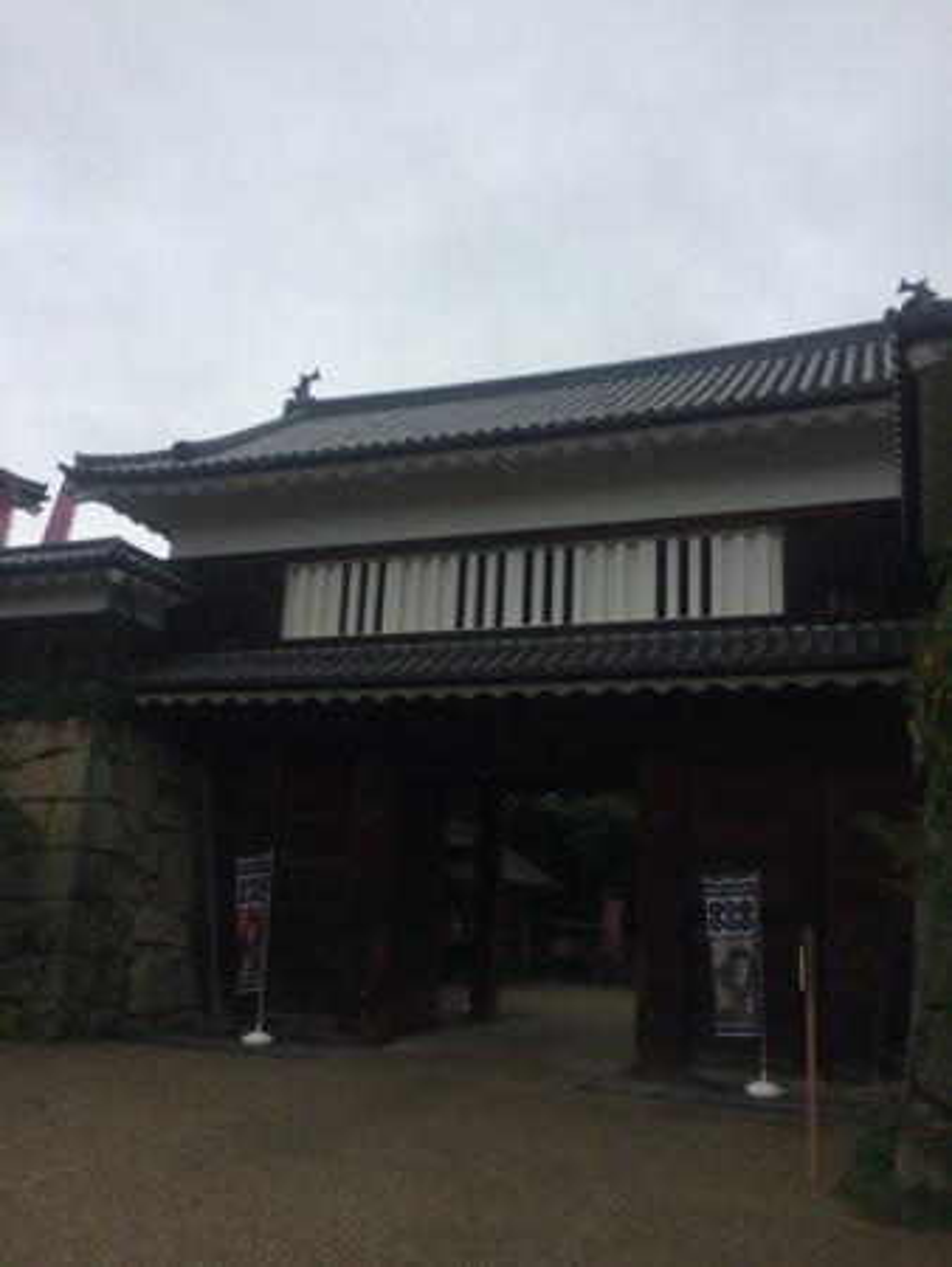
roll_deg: -2.0
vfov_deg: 61.6
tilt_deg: +12.9
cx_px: 476
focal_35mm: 29
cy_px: 634
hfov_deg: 48.3
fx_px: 1062
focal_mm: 4.15
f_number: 2.2
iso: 32
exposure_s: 1/1053
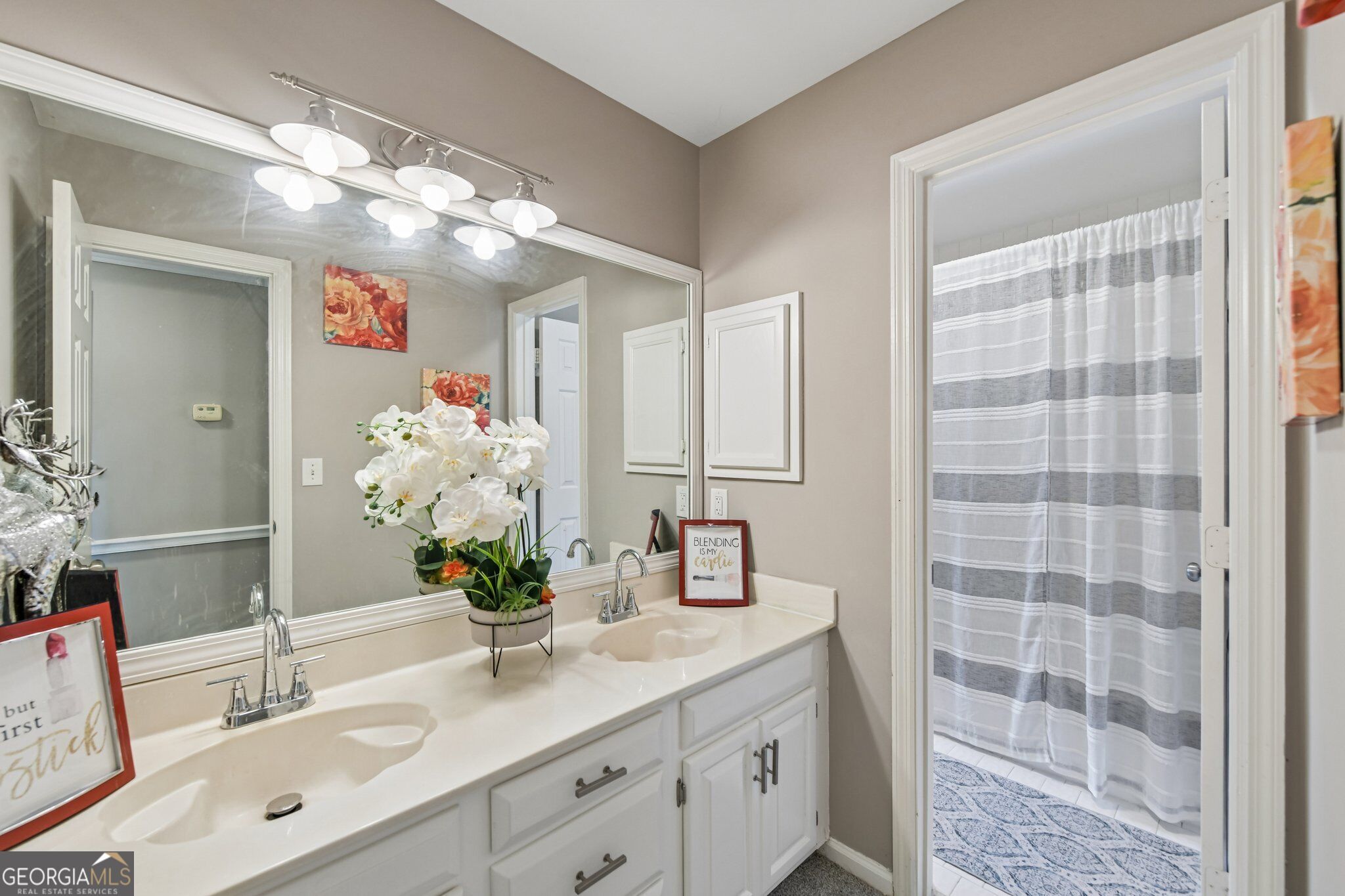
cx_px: 672
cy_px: 448
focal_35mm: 14
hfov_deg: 104.3
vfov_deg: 81.2
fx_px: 523
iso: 400
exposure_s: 1/30
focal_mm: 14
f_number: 8
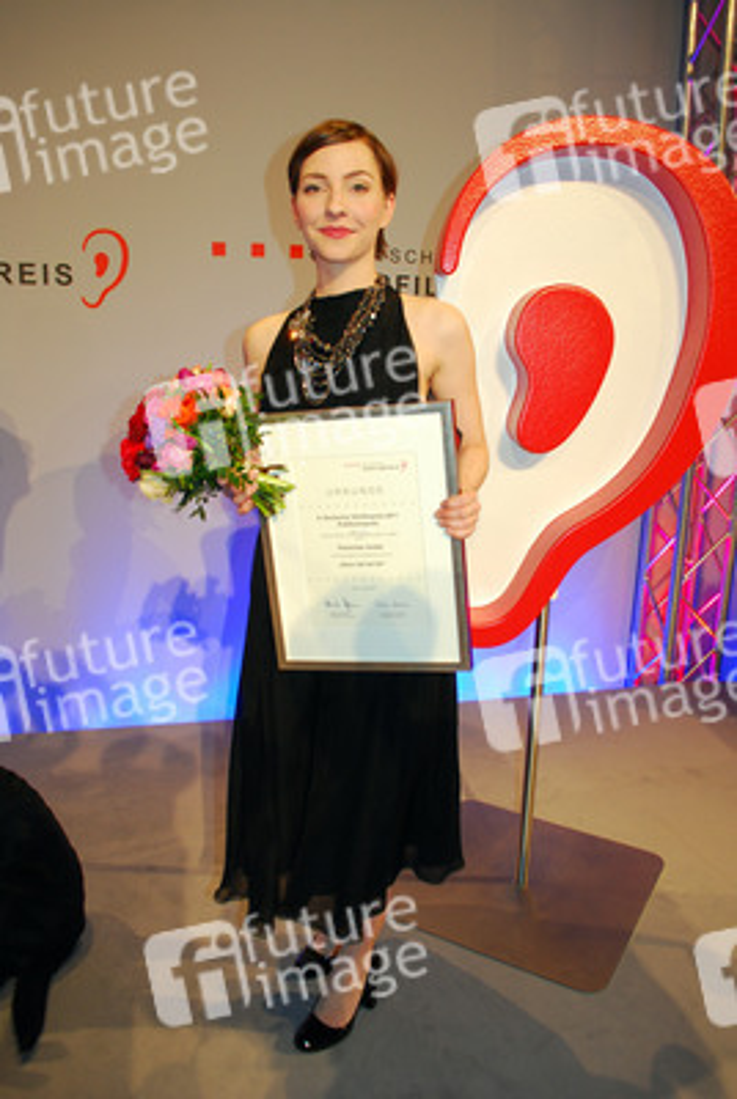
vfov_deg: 67.3
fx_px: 826
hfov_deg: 48.1
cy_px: 550
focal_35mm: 27
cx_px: 368
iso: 400
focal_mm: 18
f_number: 5.6
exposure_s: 1/80
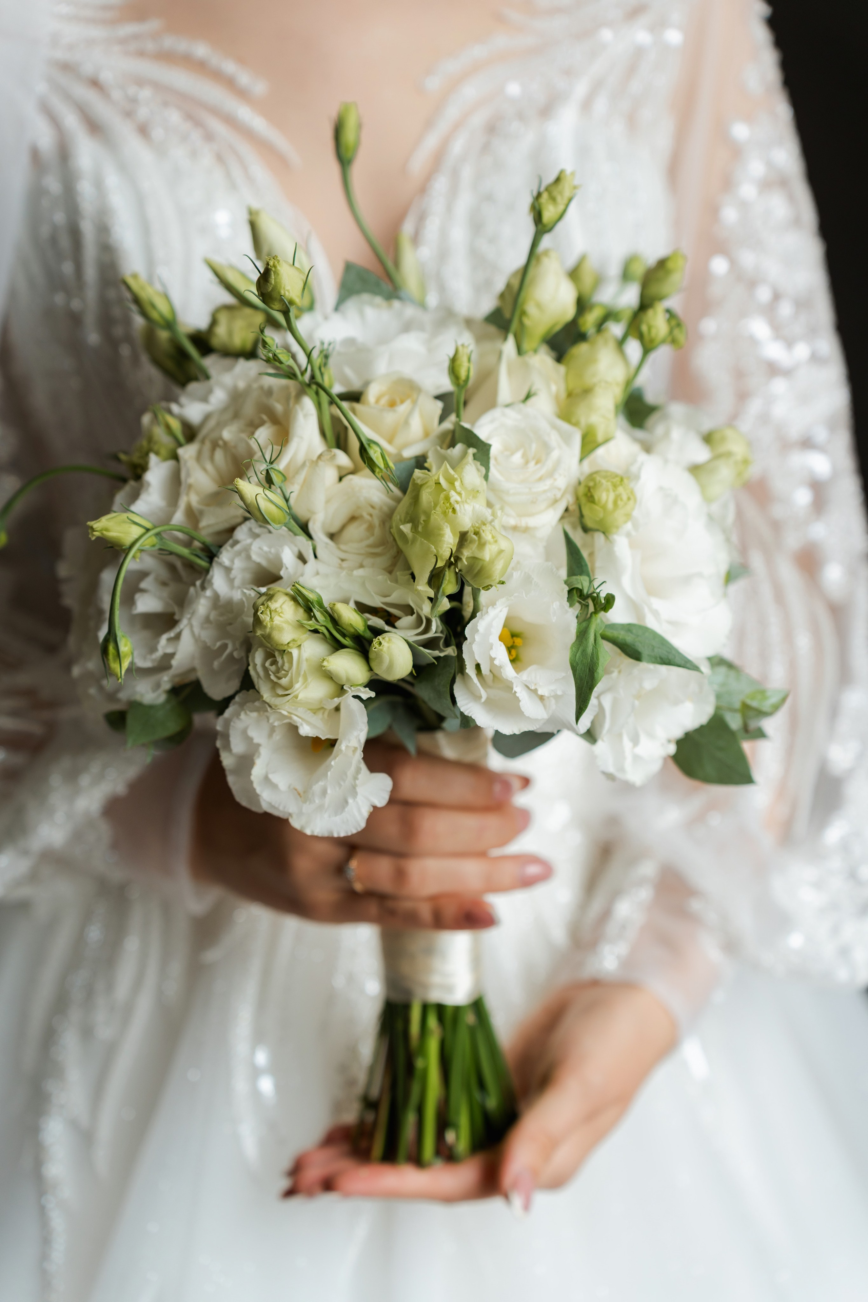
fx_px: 2459
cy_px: 651
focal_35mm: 68
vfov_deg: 29.7
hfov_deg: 20.0
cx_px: 434
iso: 160
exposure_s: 1/160
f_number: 3.5
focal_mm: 68
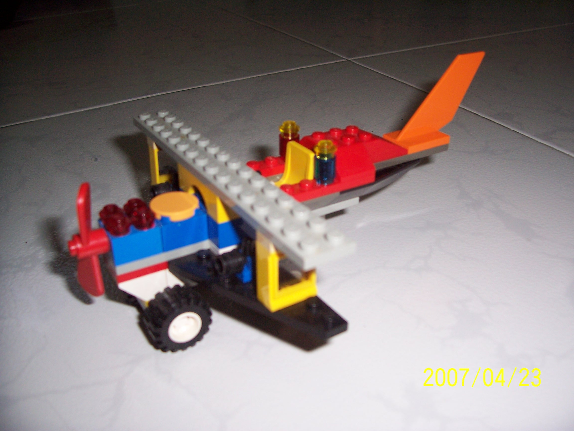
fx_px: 564
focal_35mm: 34
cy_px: 216
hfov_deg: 54.0
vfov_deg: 41.8
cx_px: 287
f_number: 2.7
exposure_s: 1/60
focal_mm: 5.6
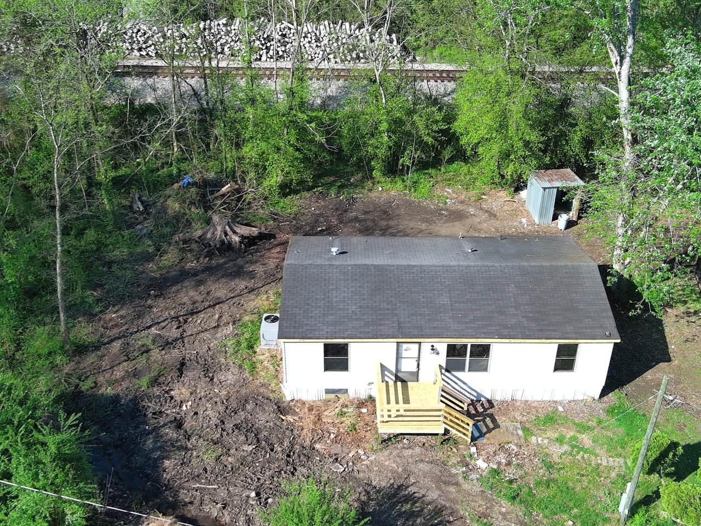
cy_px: 263
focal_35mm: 28
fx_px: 567
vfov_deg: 49.7
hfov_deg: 63.4
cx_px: 350
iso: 100
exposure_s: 1/344
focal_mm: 10.6
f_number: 2.8
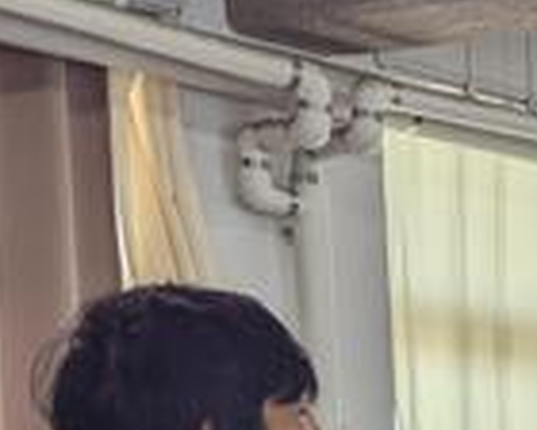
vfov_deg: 11.8
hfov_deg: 12.8
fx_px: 1859
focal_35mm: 117
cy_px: 858
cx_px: 1273
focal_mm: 6.81
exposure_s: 1/153
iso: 34
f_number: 1.85
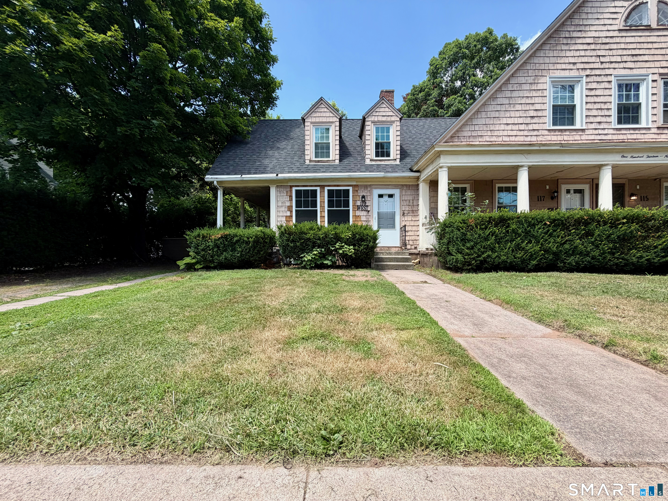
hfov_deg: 102.1
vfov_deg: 85.7
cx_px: 334
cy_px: 250
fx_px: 270
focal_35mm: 14
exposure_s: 1/502
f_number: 2.2
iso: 40
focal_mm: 2.22
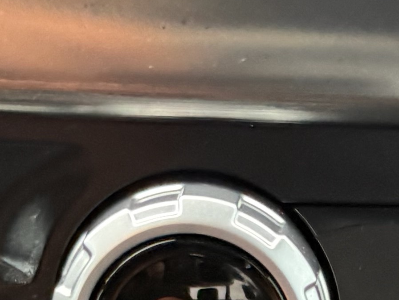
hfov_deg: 12.7
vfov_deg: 9.3
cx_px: 431
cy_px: 531
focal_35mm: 153
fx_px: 1764
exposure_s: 1/60
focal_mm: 6.76
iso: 400
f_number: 1.78
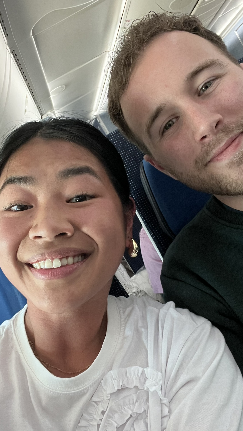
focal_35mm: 33
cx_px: 117
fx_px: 378
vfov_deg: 59.5
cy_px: 216
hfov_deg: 35.6
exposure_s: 1/37
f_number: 2.2
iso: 320
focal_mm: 2.71
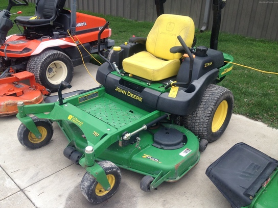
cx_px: 139
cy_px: 104
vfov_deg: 40.7
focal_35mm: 35
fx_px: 281
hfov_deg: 52.6
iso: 64
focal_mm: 4.28
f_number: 2.4
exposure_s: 1/421
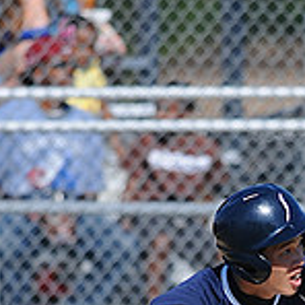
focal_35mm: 1161
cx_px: 277
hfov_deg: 1.5
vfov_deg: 1.5
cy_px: 429
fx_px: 11573
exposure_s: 1/1600
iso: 200
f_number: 4
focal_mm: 300
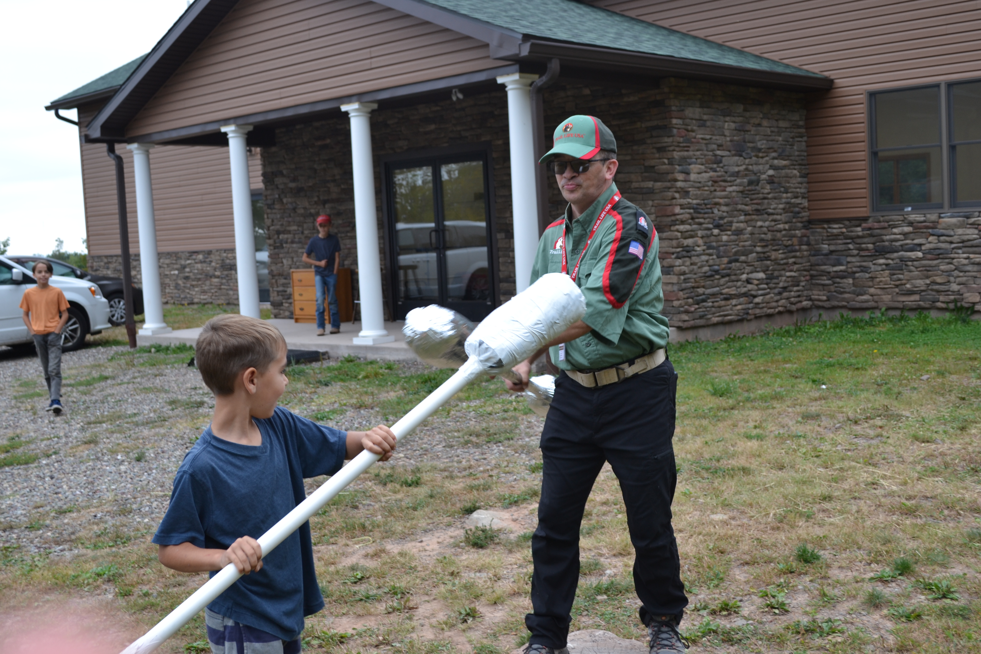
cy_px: 327
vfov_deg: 34.2
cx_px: 490
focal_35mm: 39
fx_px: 1063
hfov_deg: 49.6
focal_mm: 26
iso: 110
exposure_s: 1/125
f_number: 5.6
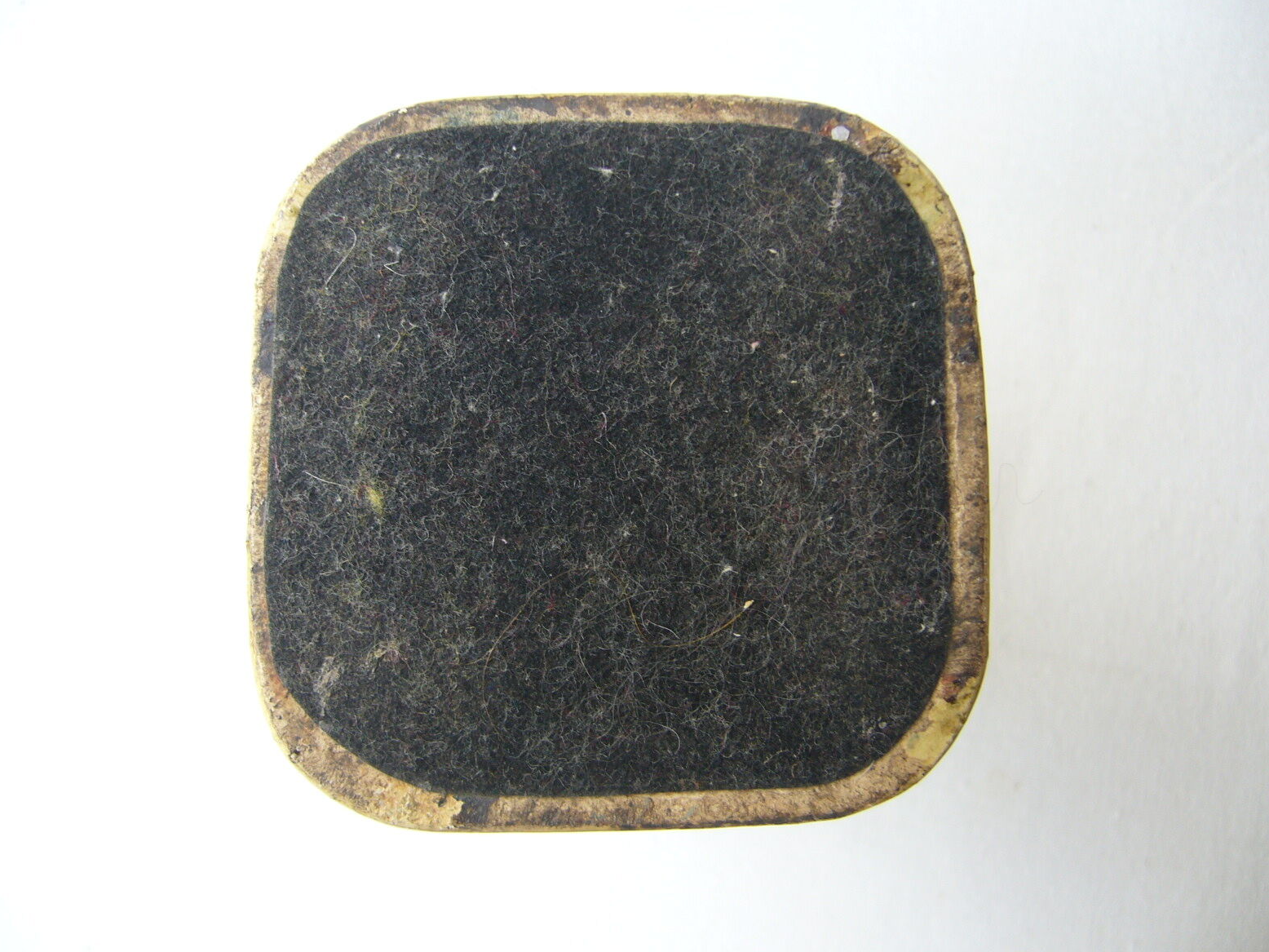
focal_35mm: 36
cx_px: 635
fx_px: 1320
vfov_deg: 39.7
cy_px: 482
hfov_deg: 51.4
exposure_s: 1/80
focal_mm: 5.8
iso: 80
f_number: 2.8
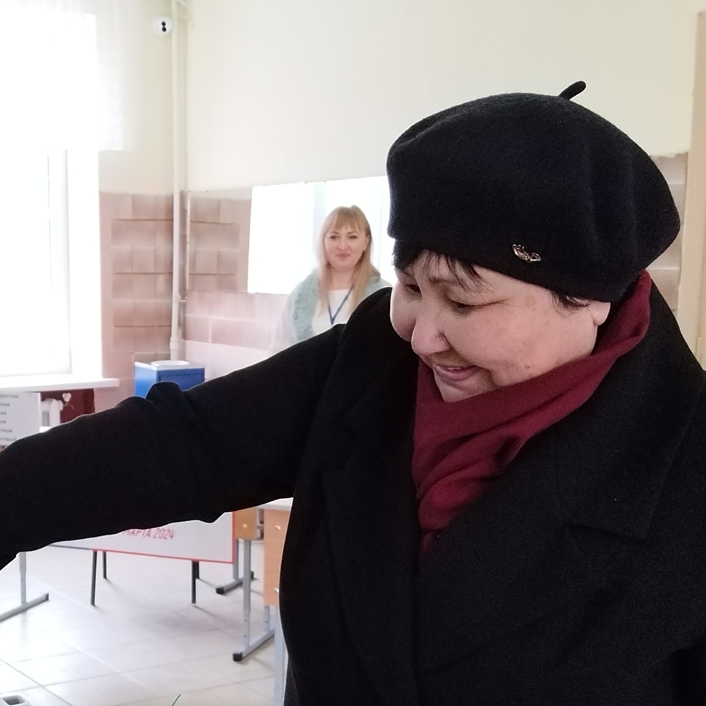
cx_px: 168
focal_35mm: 57
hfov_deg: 29.5
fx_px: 1315
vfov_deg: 29.8
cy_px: 467
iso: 1393
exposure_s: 1/100
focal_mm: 6.24
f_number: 1.8
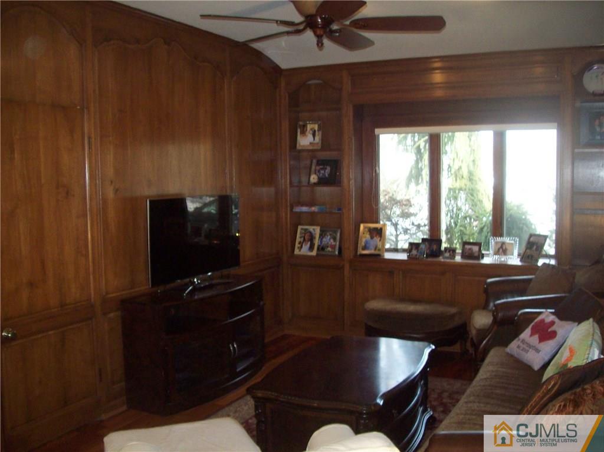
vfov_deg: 39.6
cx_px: 302
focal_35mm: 36
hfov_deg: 51.4
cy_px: 226
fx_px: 628
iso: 200
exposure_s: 1/64
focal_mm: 6
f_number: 2.7
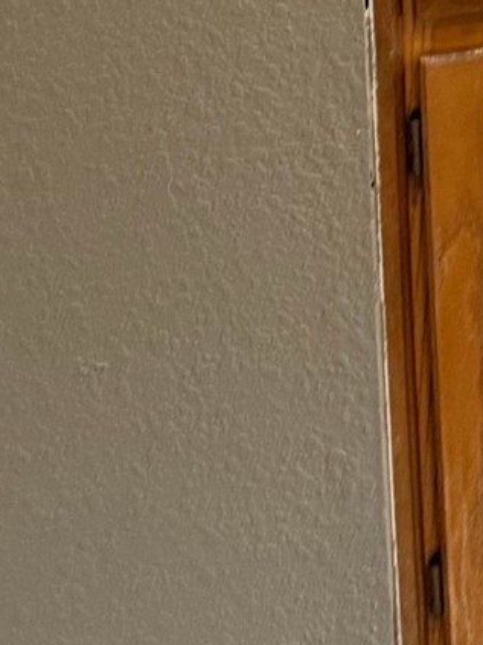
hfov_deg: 11.8
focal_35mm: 109
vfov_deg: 16.1
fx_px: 2029
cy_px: -407
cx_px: 1030
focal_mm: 6.76
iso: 320
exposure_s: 1/60
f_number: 1.78
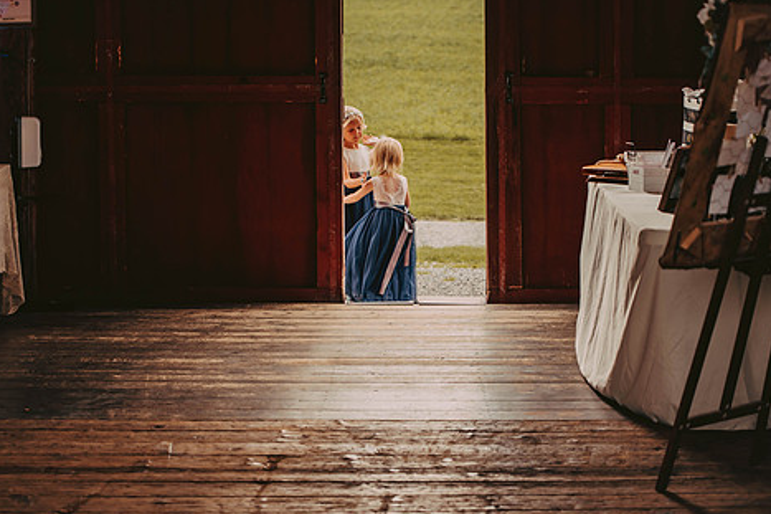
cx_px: 395
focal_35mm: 87
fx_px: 1862
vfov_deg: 15.7
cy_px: 207
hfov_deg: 23.4
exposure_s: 1/160
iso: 200
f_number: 2.8
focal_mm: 70
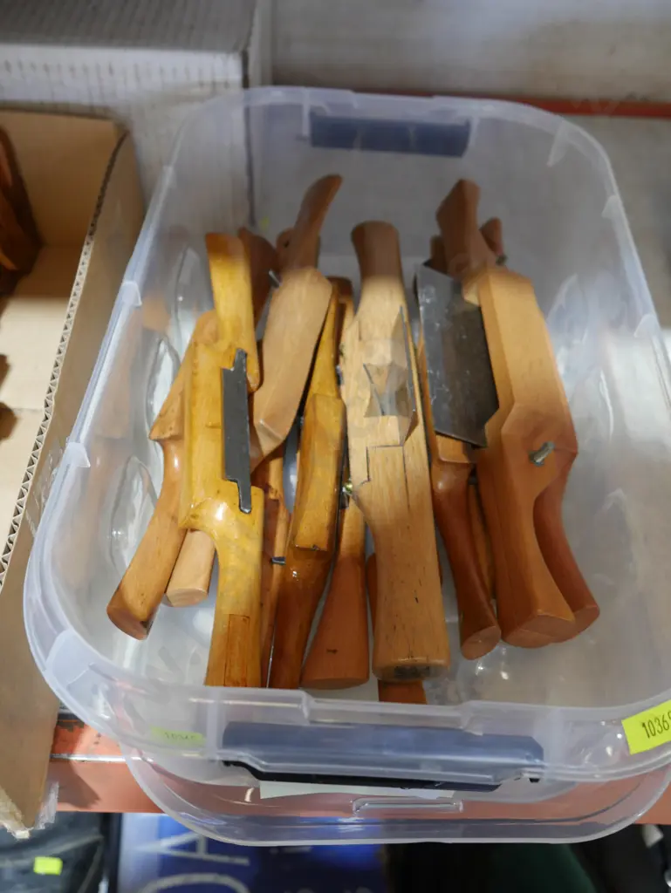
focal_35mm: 32
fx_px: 826
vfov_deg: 56.8
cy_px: 446
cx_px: 336
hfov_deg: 44.2
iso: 800
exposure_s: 1/60
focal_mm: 16
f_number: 4
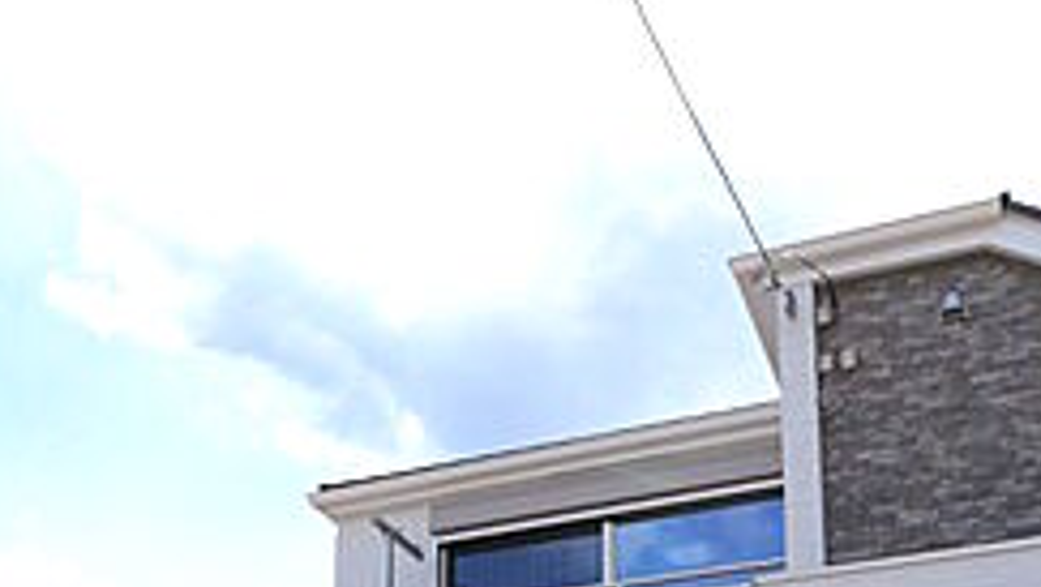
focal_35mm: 48
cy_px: 855
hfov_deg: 42.9
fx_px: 1326
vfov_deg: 21.4
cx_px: 518
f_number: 8
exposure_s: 1/200
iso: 100
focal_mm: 18
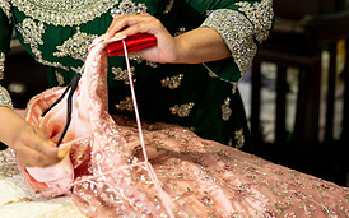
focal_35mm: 108
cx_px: 78
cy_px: 20
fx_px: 1027
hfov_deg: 19.1
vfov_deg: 12.0
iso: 250
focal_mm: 50
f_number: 1.4
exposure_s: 1/160
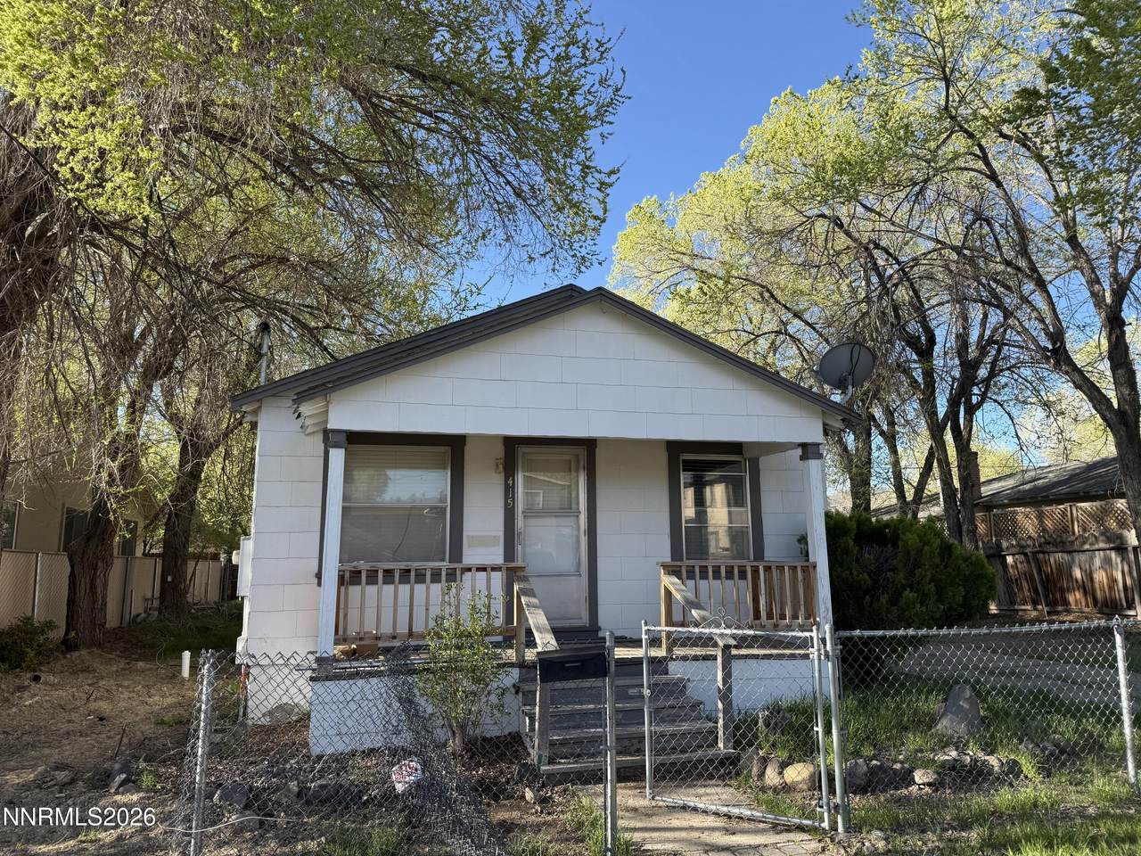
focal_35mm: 24
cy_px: 428
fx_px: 791
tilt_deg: +10.3
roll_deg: -0.2
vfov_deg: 56.8
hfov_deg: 71.6
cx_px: 570
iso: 80
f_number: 1.78
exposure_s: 1/1292
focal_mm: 6.76
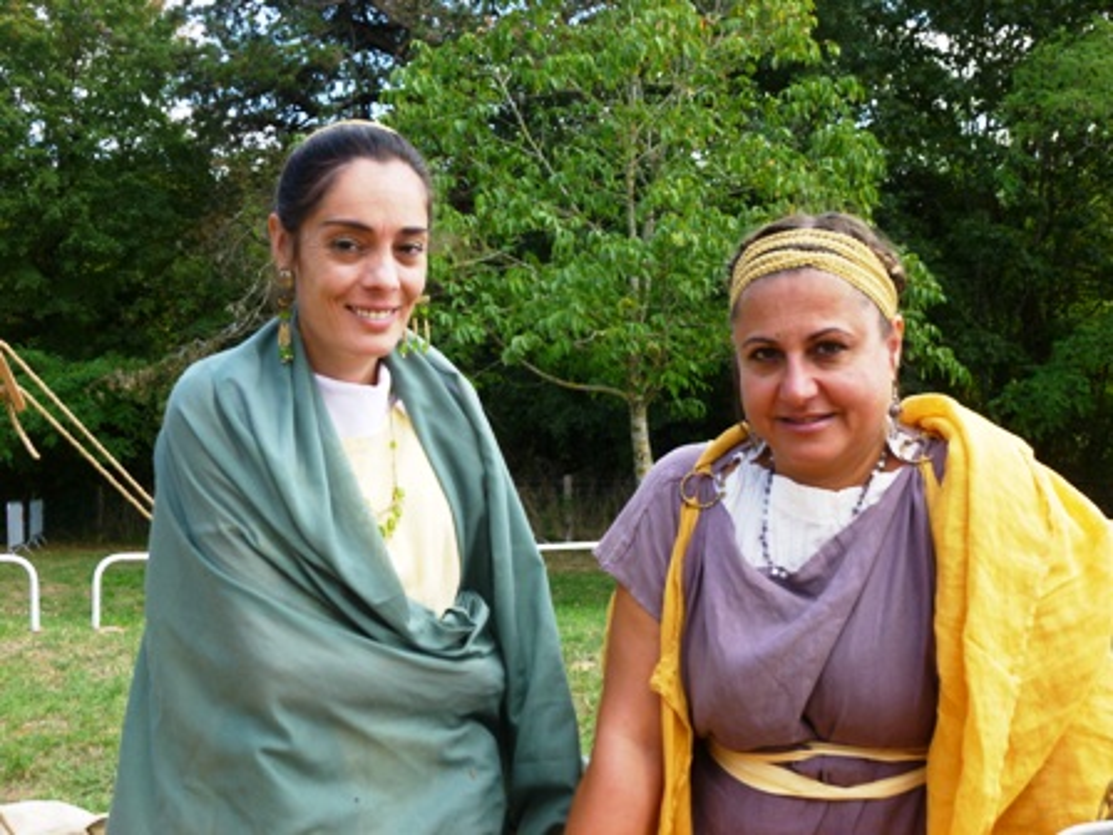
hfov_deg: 42.1
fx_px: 1447
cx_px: 556
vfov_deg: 32.2
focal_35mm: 45
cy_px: 418
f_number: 3.9
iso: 100
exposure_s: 1/160
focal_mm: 8
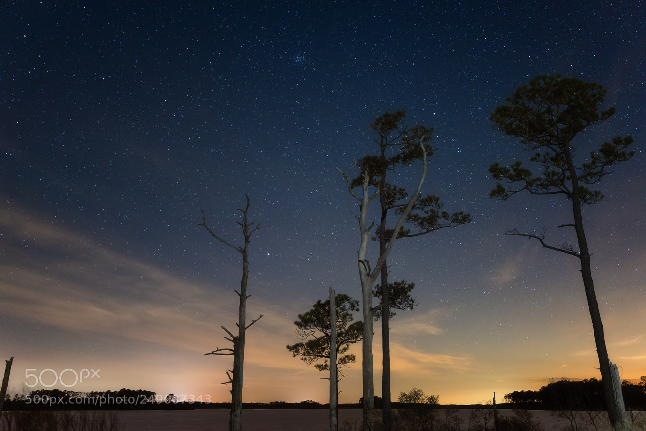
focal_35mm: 30
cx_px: 323
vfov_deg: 43.6
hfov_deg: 61.9
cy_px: 216
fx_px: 538
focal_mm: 30
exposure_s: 15
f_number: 2.8
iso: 2500
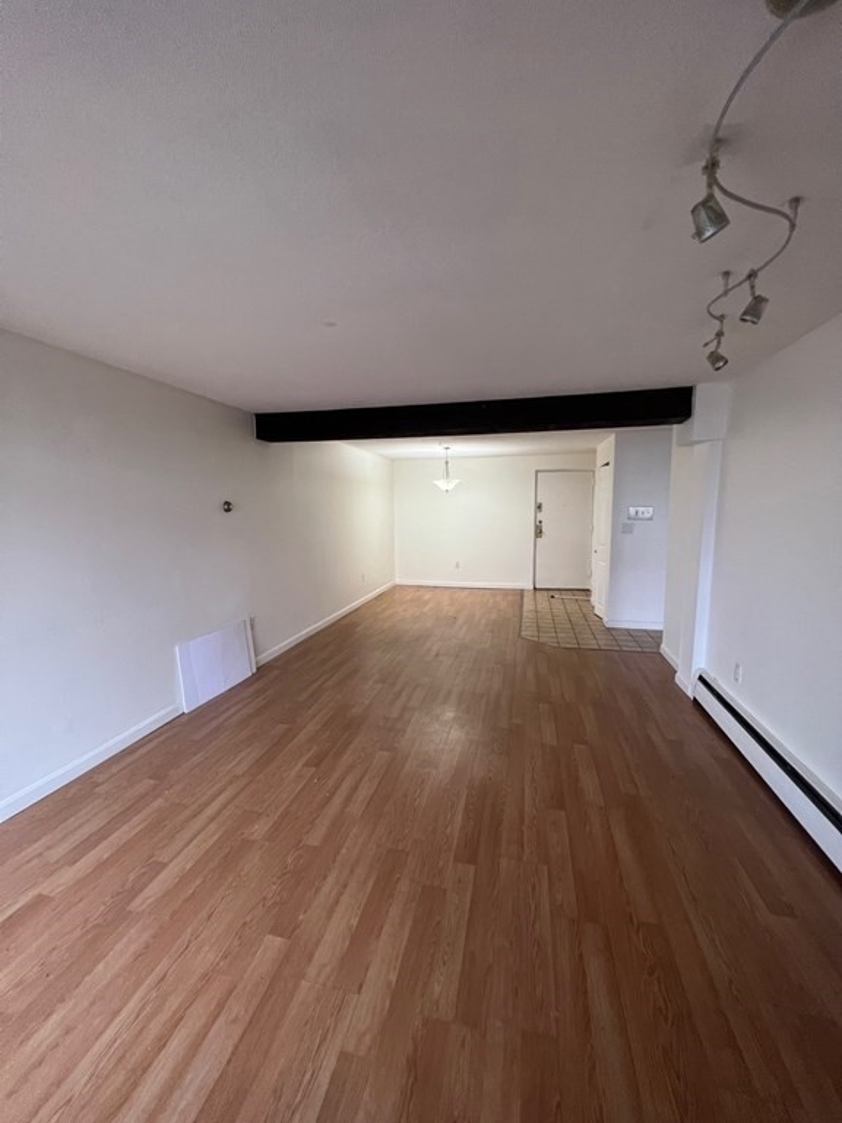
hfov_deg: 89.9
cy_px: 562
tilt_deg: -6.4
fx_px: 422
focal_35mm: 13
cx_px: 421
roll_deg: +1.4
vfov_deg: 106.2
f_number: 1.8
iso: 200
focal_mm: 1.57
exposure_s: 1/60
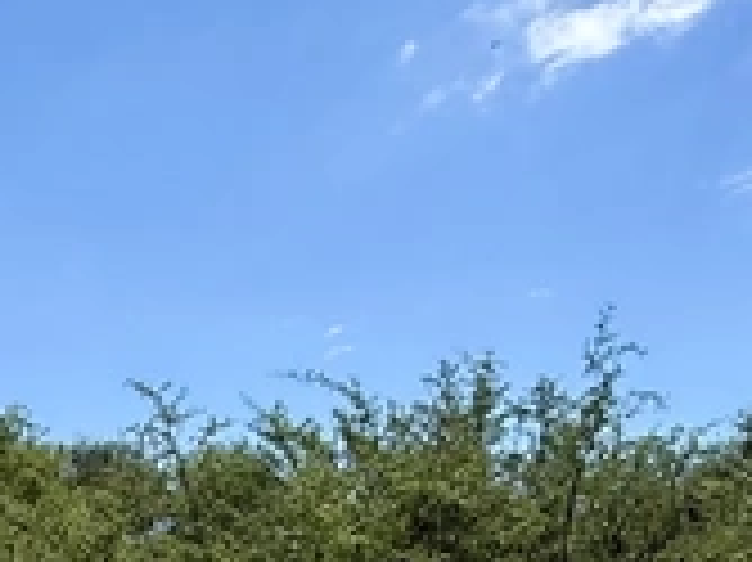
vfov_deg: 19.8
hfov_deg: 24.8
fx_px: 1454
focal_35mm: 67
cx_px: -252
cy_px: 764
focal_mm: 2.22
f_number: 2.2
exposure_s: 1/1285
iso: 50
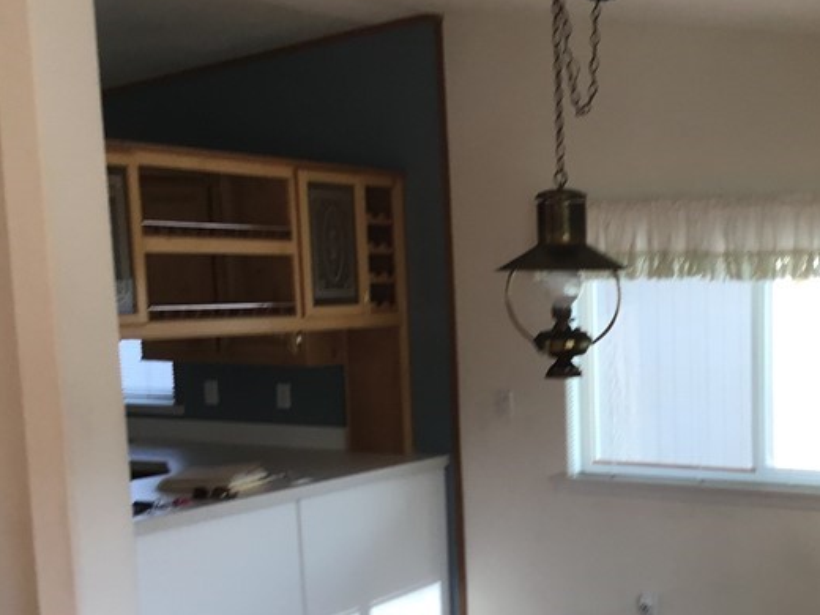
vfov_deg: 23.7
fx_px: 1445
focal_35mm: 61
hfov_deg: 30.9
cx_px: 651
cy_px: 490
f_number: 2.4
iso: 40
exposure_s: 1/120
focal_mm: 3.3
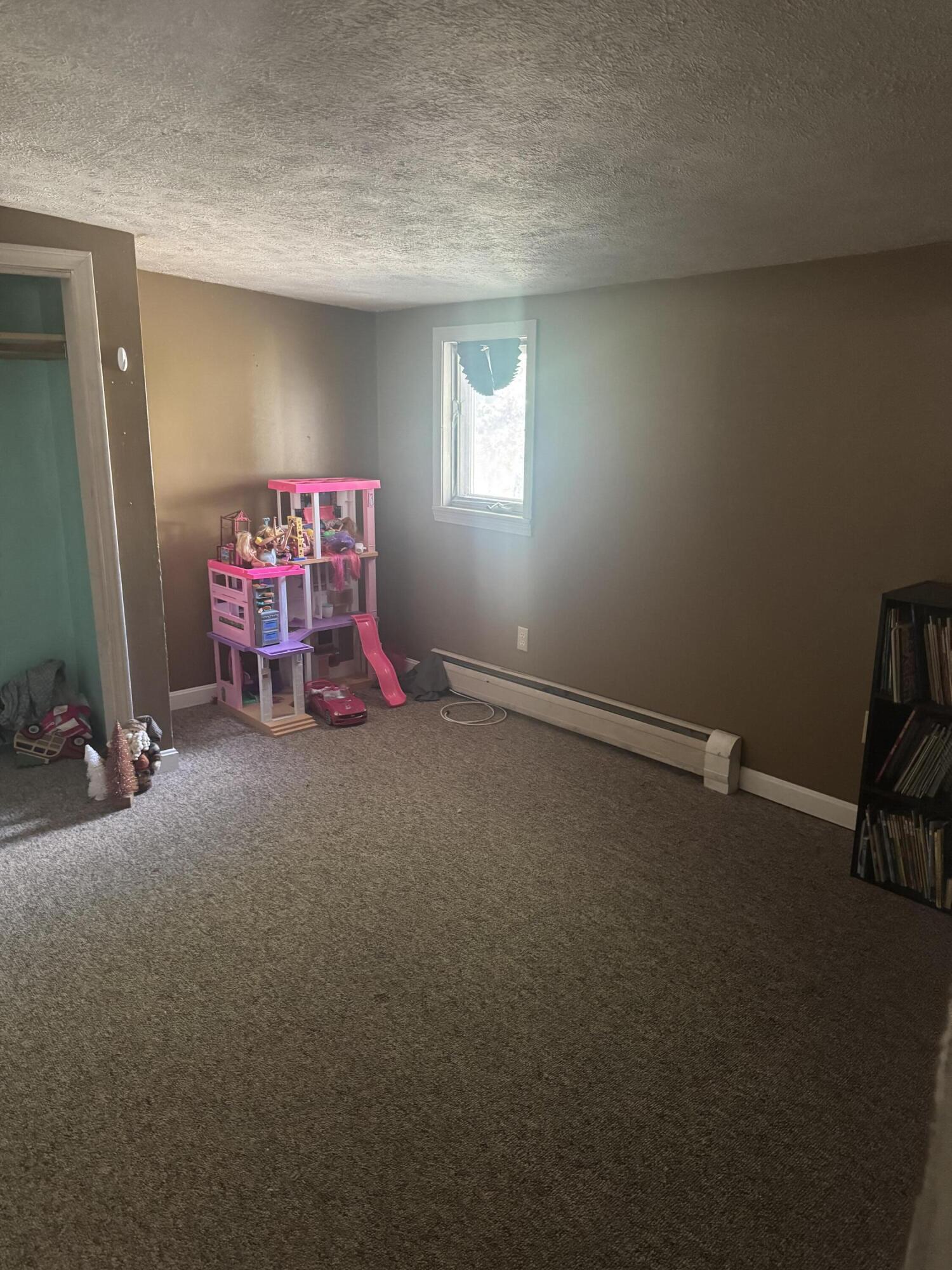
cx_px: 476
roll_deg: -1.5
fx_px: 880
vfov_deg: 71.6
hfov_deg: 56.8
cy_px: 635
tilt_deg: -14.9
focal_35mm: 24
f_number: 1.78
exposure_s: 1/40
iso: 1000
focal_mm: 6.76
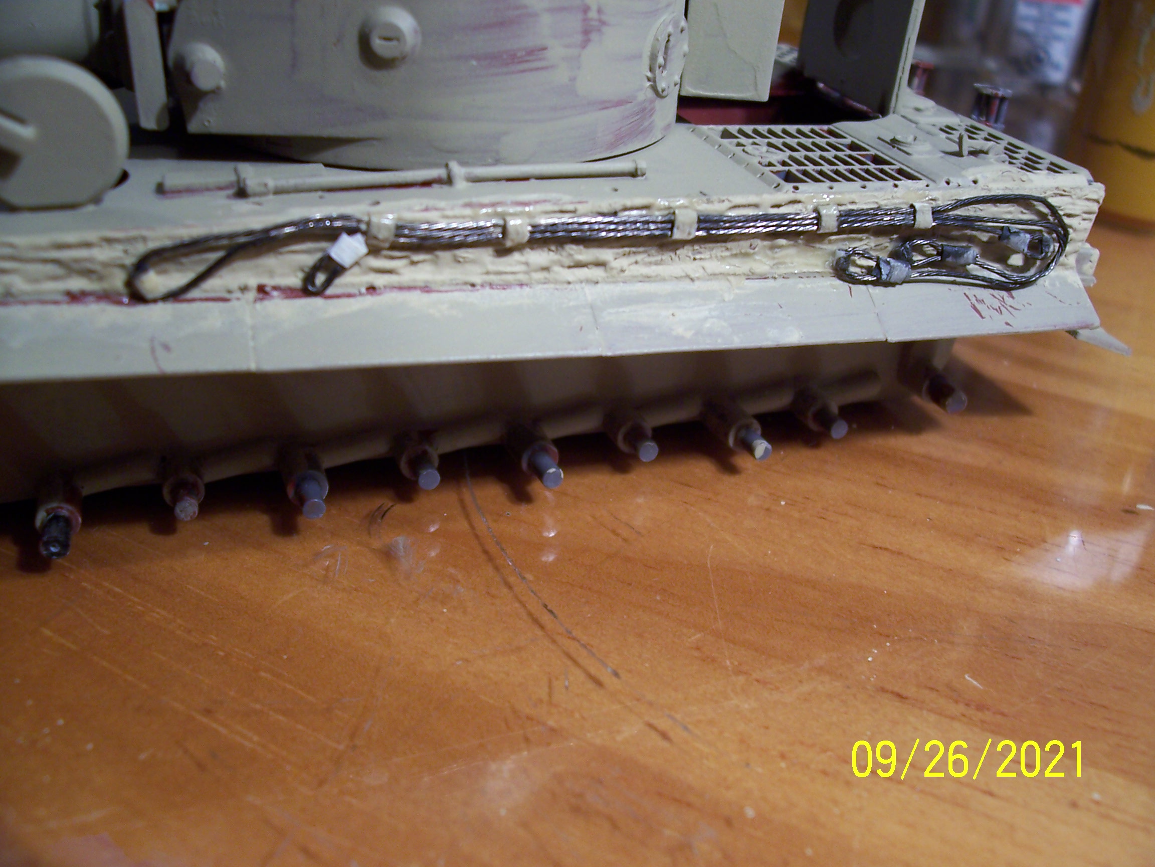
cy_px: 434
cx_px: 578
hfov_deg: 54.0
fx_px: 1134
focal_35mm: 34
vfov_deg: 41.8
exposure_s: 1/60
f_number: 2.7
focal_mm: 5.6
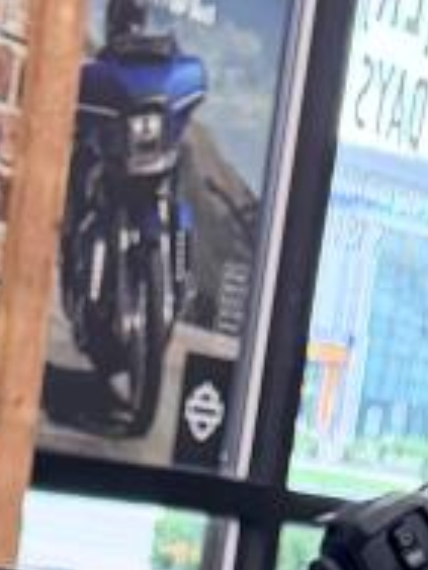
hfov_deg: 7.8
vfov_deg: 8.6
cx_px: 111
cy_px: 1737
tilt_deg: -21.7
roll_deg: -9.1
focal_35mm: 191
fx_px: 3149
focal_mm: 6.76
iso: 250
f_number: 1.78
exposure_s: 1/60
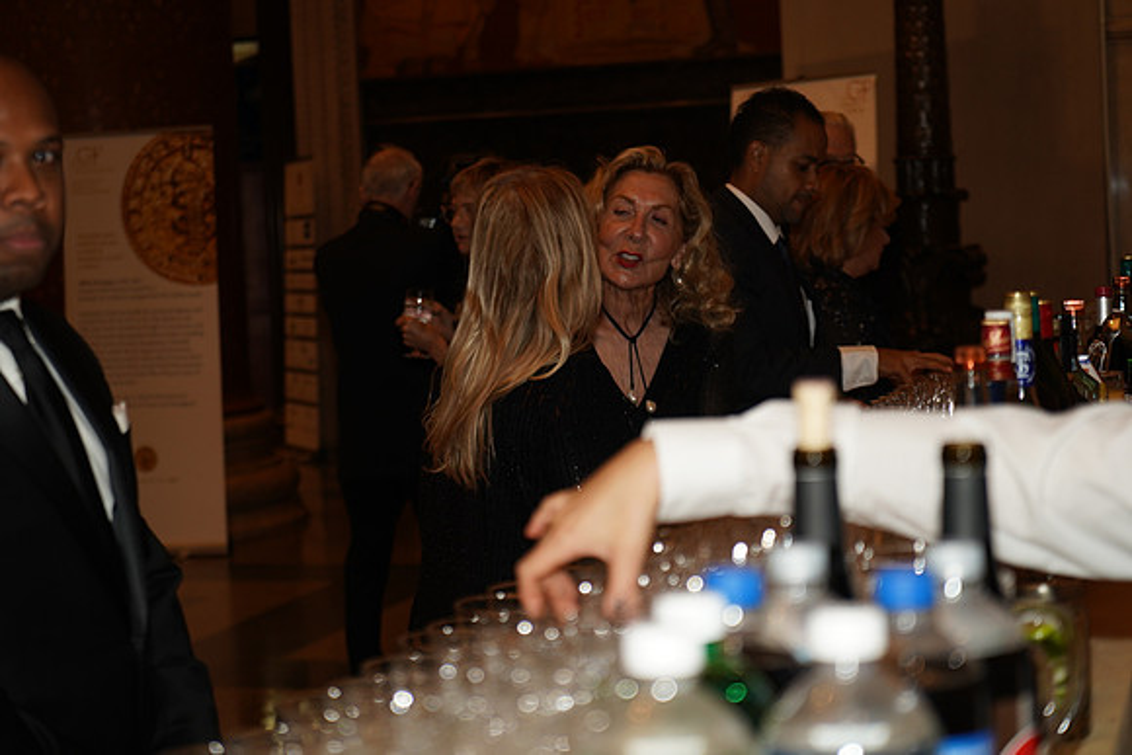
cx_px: 566
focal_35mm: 70
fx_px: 2202
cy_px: 378
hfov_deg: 28.8
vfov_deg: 19.5
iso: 800
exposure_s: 1/125
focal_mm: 70
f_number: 4
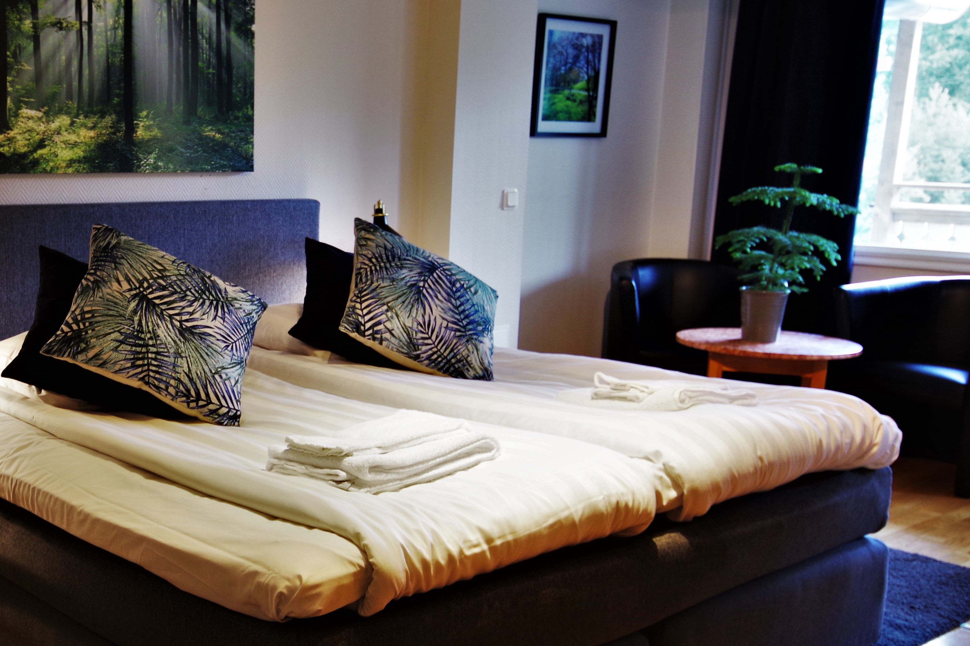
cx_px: 220
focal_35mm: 42
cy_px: 368
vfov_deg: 31.9
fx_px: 1132
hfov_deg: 44.5
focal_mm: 16
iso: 200
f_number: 4.5
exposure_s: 1/3.33
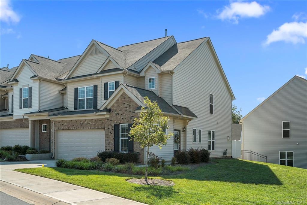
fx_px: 298
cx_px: 154
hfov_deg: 54.4
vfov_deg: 37.9
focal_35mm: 35
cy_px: 102
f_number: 8
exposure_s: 1/250
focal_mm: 35
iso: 100
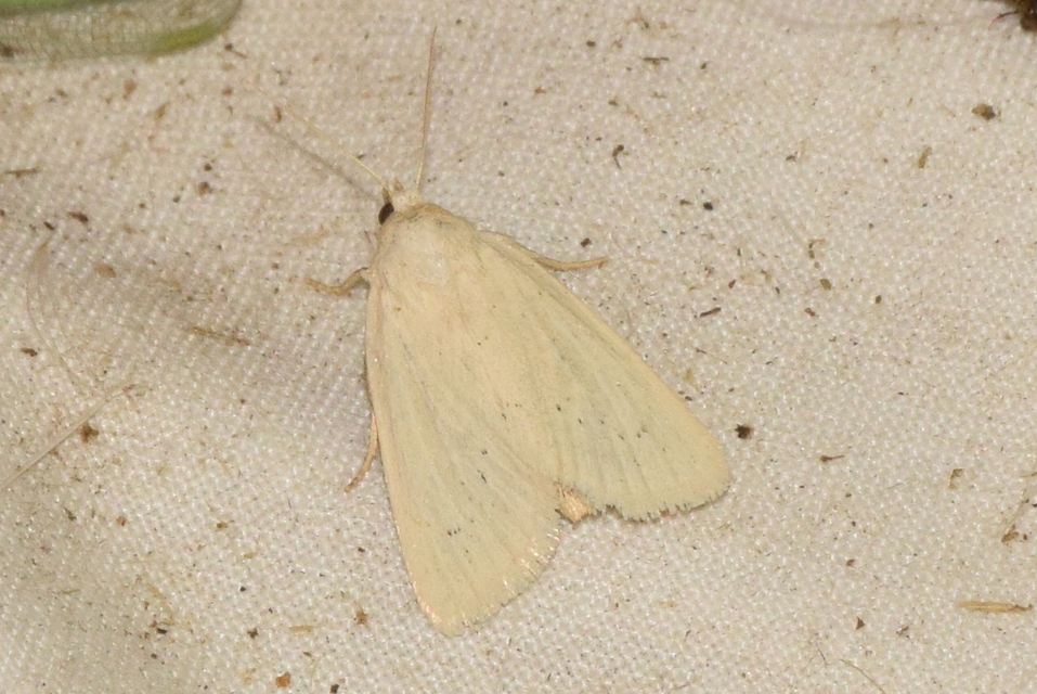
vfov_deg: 6.6
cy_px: 347
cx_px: 518
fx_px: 6055
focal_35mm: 210
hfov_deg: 9.8
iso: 1000
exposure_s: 1/200
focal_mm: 140
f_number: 16
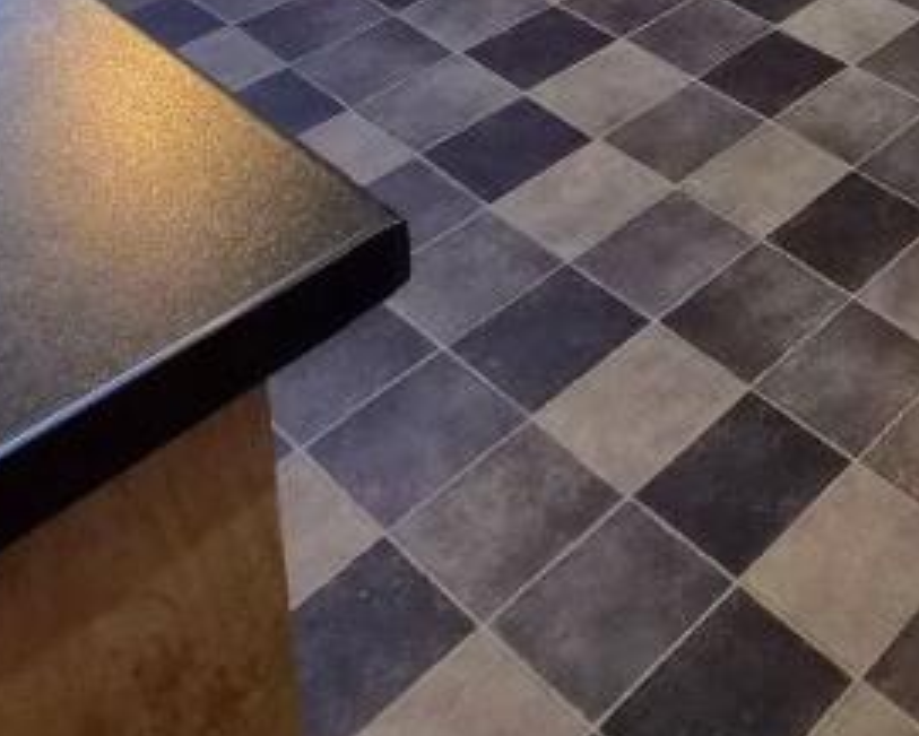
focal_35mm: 48
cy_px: -529
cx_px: 1197
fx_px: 1306
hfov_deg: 30.5
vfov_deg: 22.0
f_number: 2.2
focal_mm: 2.2
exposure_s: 1/100
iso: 250
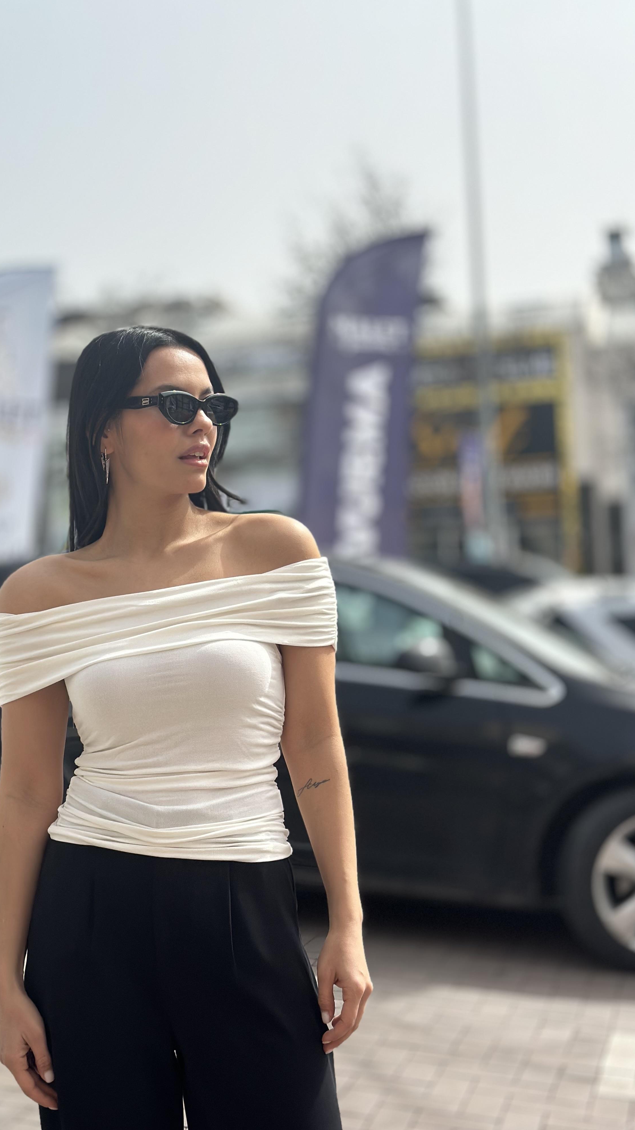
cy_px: 572
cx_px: 217
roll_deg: +2.3
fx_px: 1586
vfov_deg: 39.2
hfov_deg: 22.6
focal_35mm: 53
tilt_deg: +1.1
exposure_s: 1/5882
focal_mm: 6.86
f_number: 1.78
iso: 100
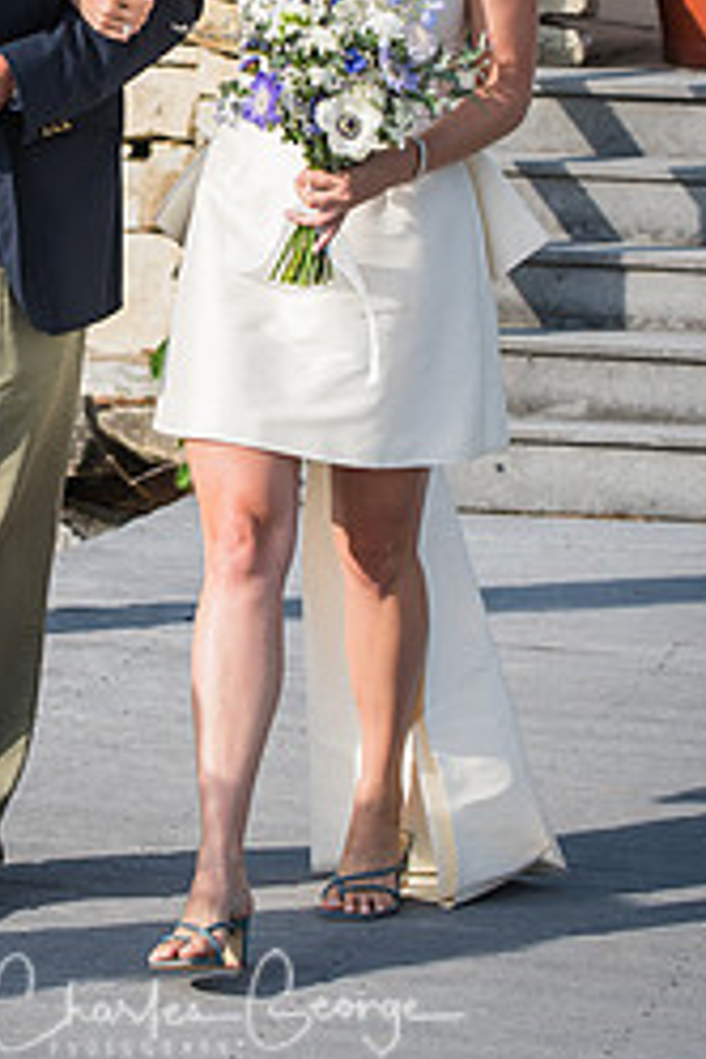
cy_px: 136
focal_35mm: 190
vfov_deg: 10.8
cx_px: 183
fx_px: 5589
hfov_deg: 7.2
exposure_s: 1/1600
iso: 200
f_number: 4
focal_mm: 70
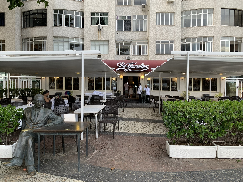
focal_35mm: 26
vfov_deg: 53.1
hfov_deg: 67.3
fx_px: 183
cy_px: 91
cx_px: 122
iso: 80
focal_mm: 4.25
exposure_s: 1/121
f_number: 1.8
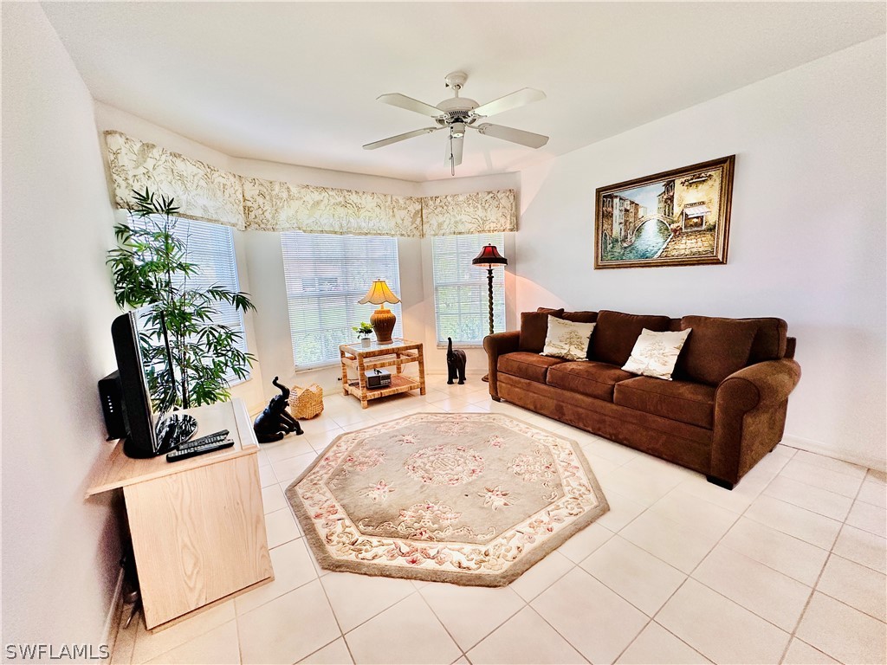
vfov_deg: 85.7
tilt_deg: -8.8
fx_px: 359
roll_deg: +2.4
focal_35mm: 14
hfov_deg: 102.1
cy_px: 332
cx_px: 444
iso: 200
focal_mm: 2.22
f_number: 2.2
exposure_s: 1/120
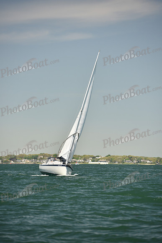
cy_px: 122
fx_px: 1349
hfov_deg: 6.9
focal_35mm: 200
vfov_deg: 10.3
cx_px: 81
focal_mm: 200
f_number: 5
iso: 250
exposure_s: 1/800
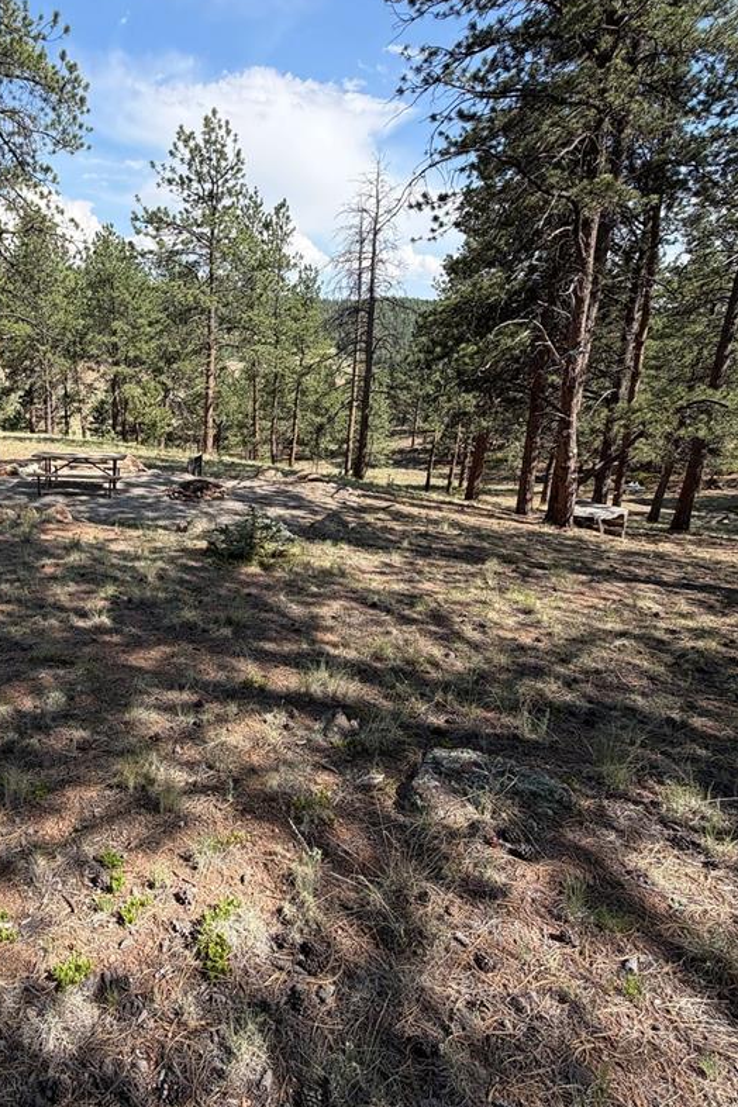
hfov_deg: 58.2
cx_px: 171
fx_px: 615
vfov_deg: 83.9
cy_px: 515
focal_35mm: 20
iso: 32
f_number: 2.2
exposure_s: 1/770
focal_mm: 2.22
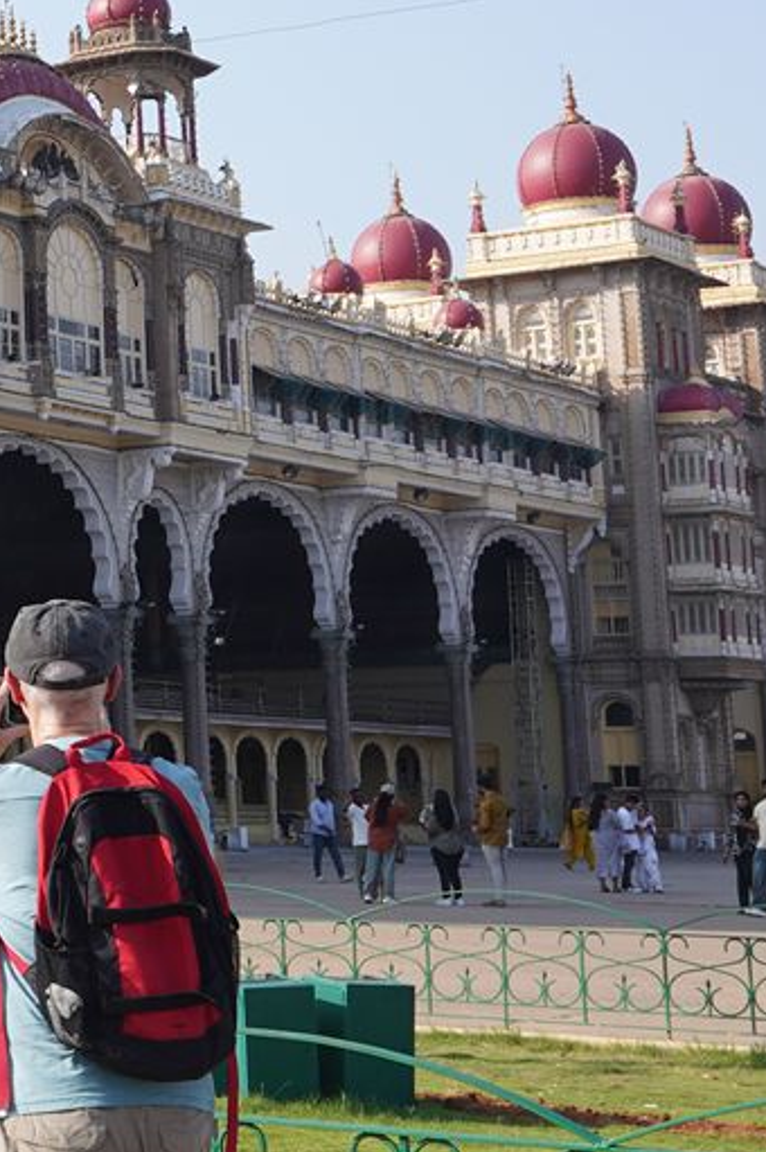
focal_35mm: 94
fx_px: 3004
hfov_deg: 12.6
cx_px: -813
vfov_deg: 21.5
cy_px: 293
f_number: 10
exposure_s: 1/100
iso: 100
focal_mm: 24
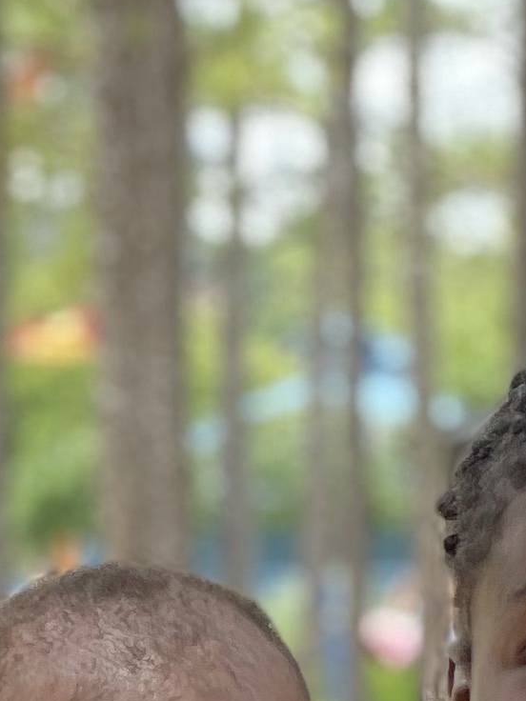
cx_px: -268
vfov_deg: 6.7
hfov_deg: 5.2
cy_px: 1530
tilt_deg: -8.9
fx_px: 5774
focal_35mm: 285
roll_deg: +0.5
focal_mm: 6
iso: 25
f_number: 2
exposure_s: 1/155
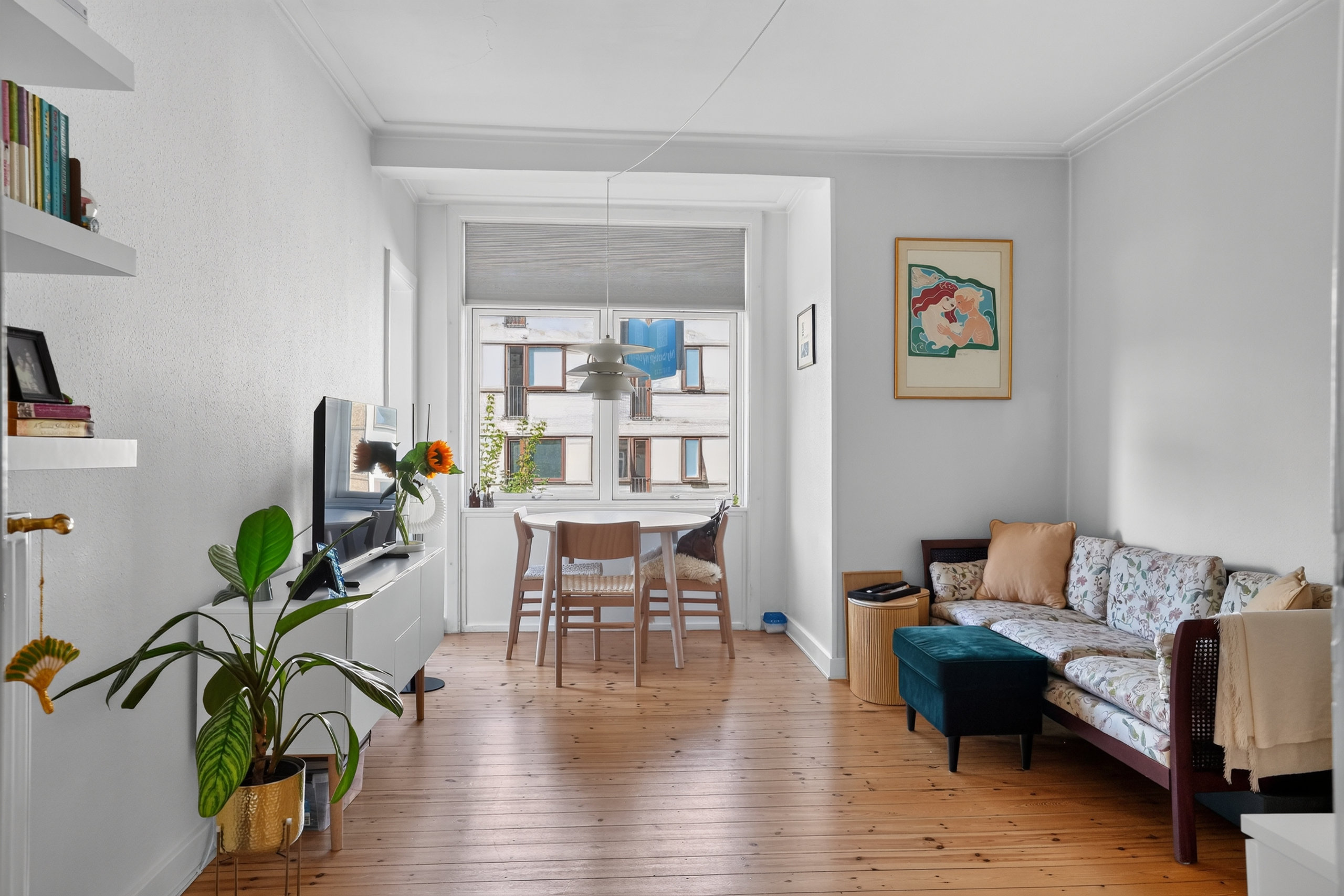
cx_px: 672
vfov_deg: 51.3
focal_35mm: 25
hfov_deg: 71.5
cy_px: 448
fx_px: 933
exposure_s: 1/13
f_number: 8
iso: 400
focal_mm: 25
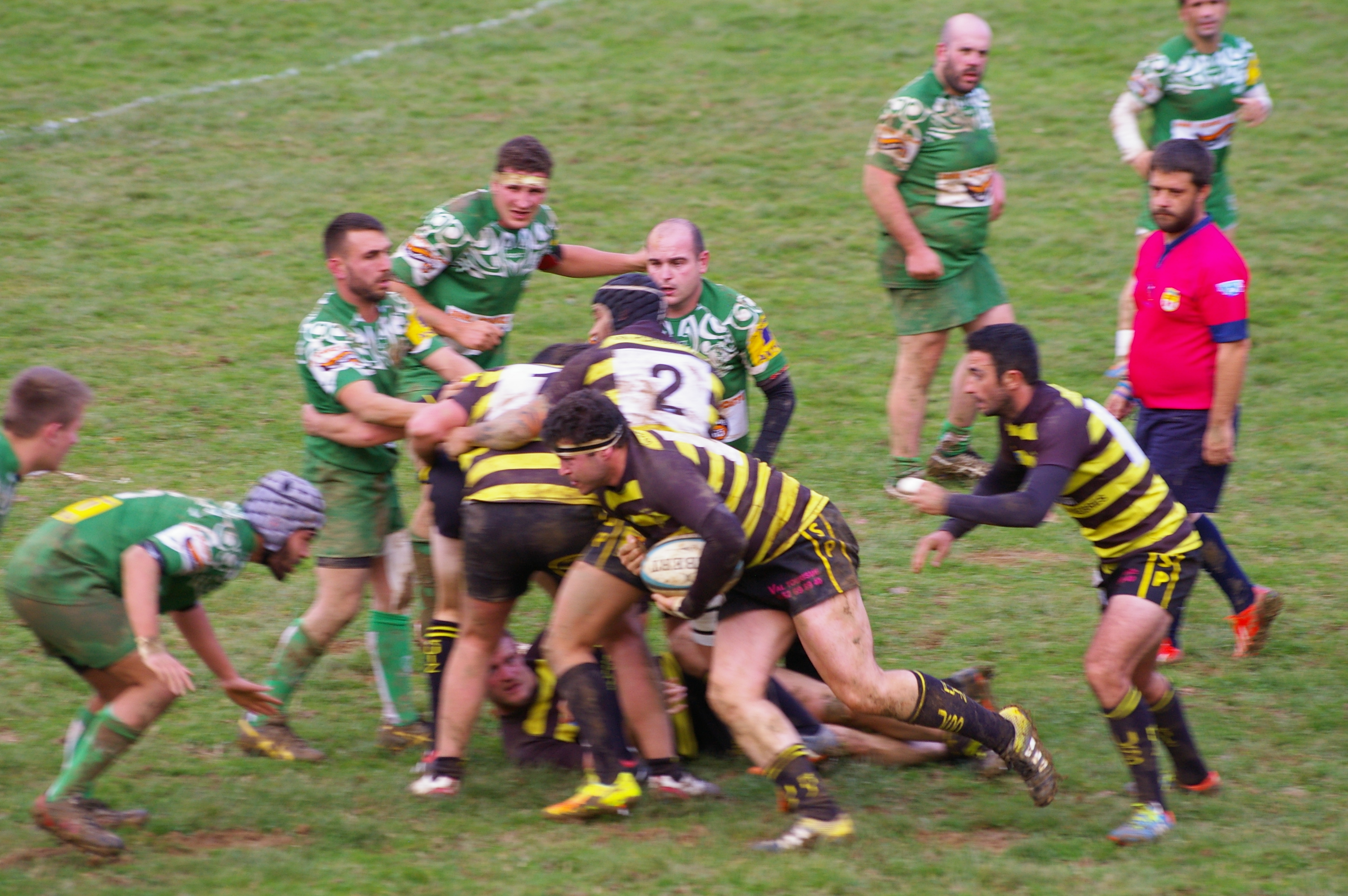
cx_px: 674
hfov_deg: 7.2
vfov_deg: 4.8
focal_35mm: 285
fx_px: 10662
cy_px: 448
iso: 400
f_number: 6.7
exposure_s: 1/180
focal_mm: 190
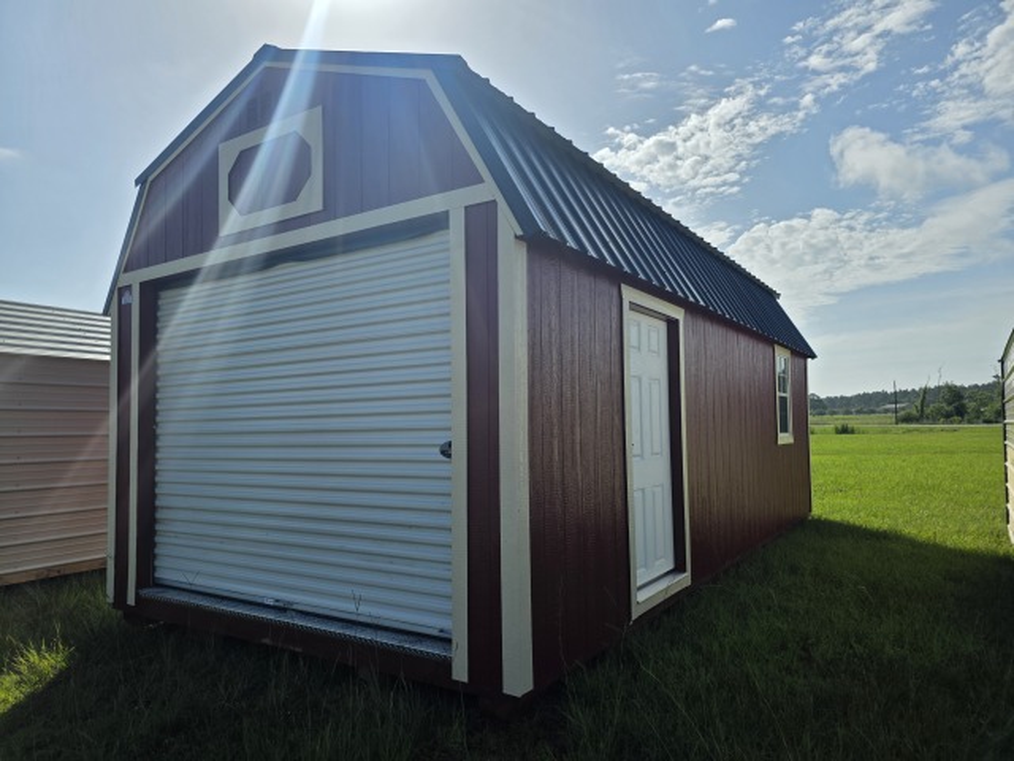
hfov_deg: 73.9
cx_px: 507
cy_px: 380
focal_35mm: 23
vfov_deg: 58.9
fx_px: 674
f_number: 1.7
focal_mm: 6.3
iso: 64
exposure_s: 1/7944
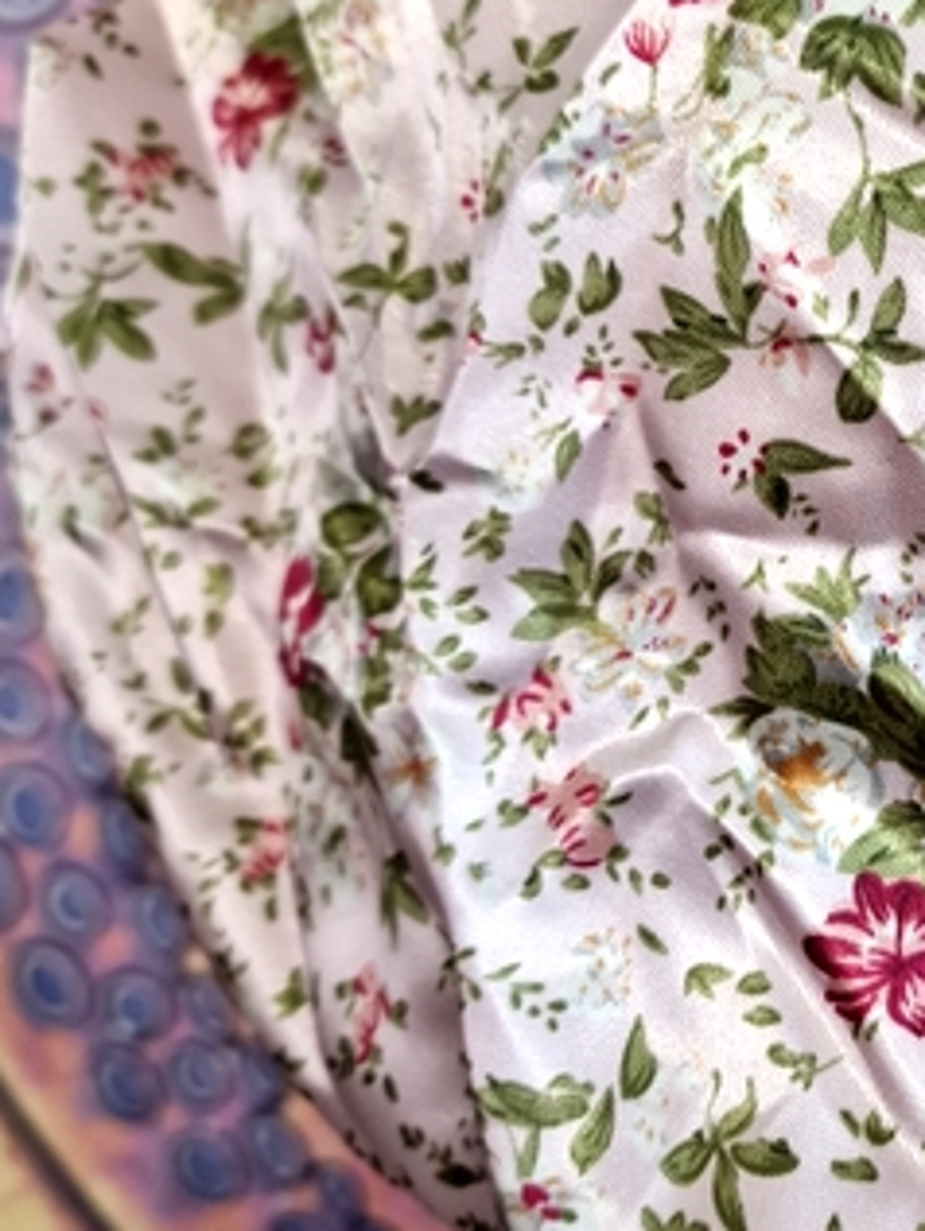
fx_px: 2065
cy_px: 575
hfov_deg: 23.3
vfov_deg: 33.2
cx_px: 1077
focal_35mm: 58
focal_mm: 6.4
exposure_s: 1/50
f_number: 1.8
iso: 220
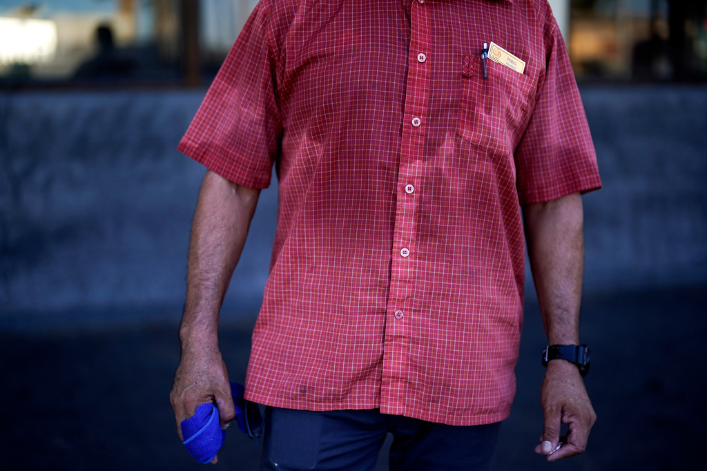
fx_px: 982
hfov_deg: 39.6
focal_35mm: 50
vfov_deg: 27.0
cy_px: 236
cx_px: 354
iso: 100
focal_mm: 50
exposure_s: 1/1600
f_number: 1.2
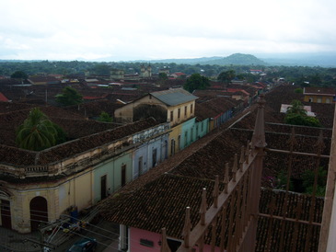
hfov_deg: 51.3
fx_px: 350
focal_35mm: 36
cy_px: 126
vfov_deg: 39.7
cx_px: 168
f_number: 4.8
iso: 80
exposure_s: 1/320
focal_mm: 7.5
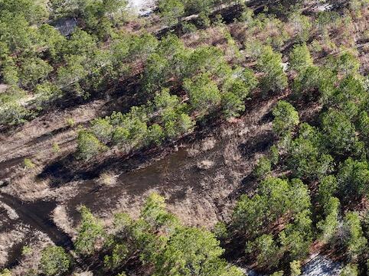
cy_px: 29
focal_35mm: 51
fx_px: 543
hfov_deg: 34.2
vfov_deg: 27.5
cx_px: 367
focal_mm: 12.29
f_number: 2.8
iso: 110
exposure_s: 1/80
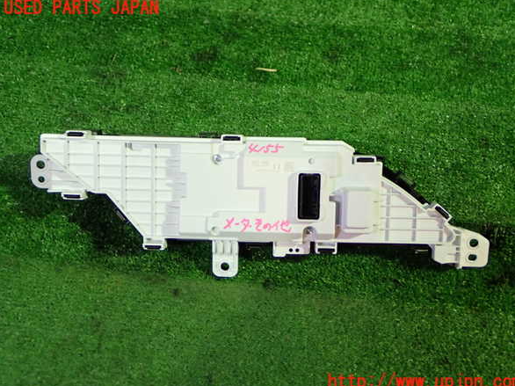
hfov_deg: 44.8
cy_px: 195
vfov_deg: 34.3
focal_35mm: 42
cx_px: 263
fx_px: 625
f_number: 2.8
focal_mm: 7.31
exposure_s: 1/40
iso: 500
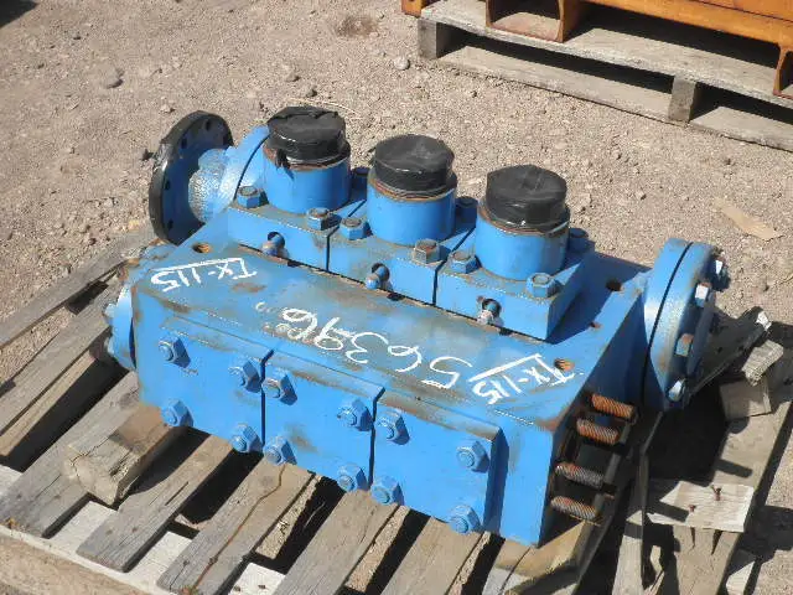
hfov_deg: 32.7
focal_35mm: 59
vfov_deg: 24.8
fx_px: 1352
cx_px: 396
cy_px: 298
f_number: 10.7
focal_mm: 10.5
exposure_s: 1/100
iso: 64
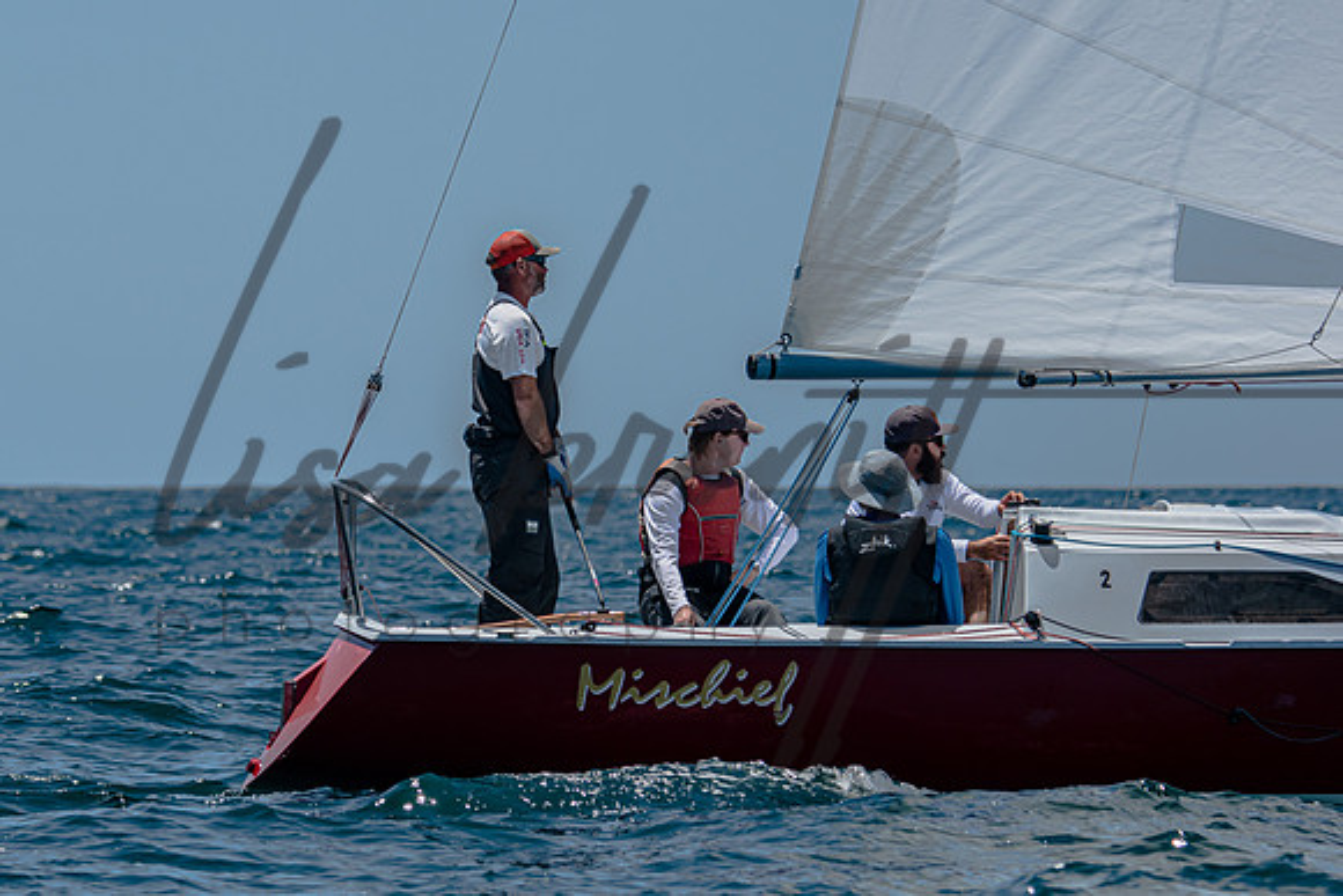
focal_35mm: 381
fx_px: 14199
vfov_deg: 3.6
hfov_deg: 5.4
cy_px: 434
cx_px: 545
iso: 200
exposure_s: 1/2000
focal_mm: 210
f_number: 5.3
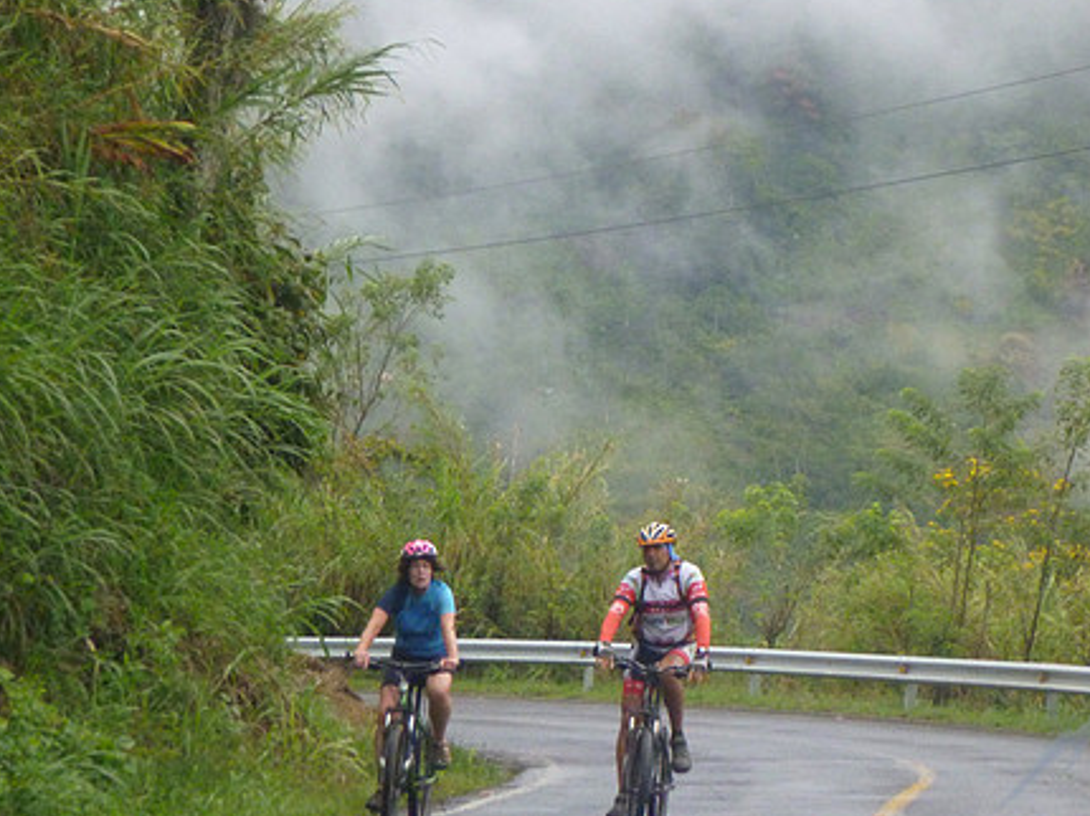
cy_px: 452
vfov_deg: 9.2
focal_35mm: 162
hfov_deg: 12.2
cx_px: 695
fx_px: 5098
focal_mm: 21.3
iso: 640
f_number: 5.8
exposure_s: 1/500
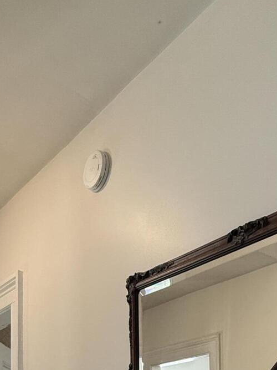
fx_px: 448
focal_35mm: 42
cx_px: 168
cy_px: 470
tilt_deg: -1.0
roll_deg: -1.1
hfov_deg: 34.2
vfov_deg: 33.8
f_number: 2.2
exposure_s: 1/120
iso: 320
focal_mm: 2.22
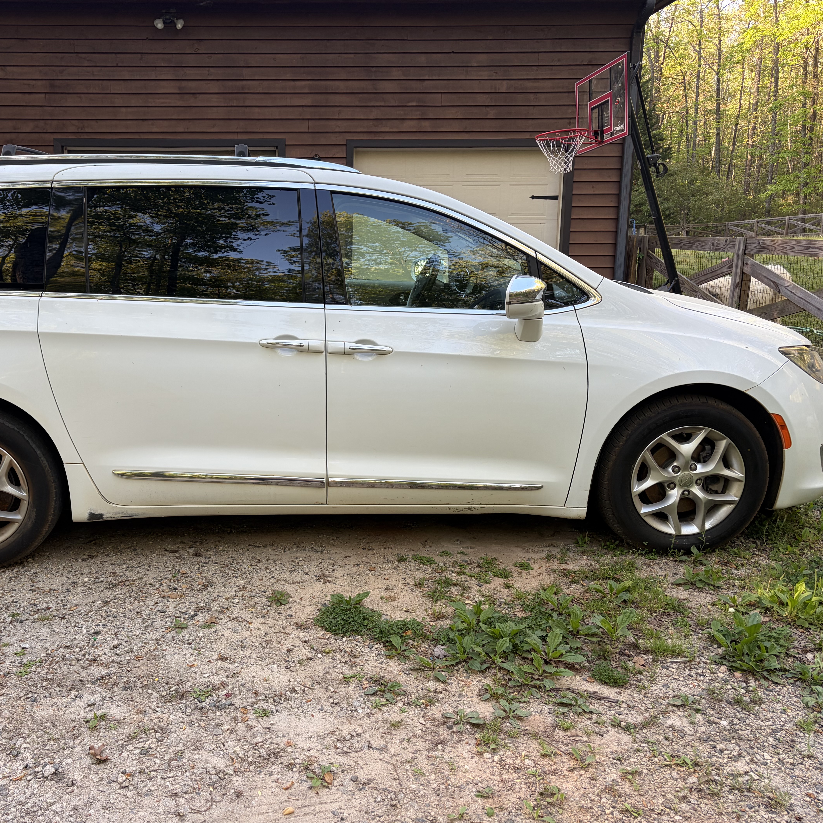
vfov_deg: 52.5
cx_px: 297
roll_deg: +0.9
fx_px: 834
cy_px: 407
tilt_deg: -10.9
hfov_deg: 51.8
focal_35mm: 31
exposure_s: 1/121
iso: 40
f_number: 1.6
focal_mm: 5.96
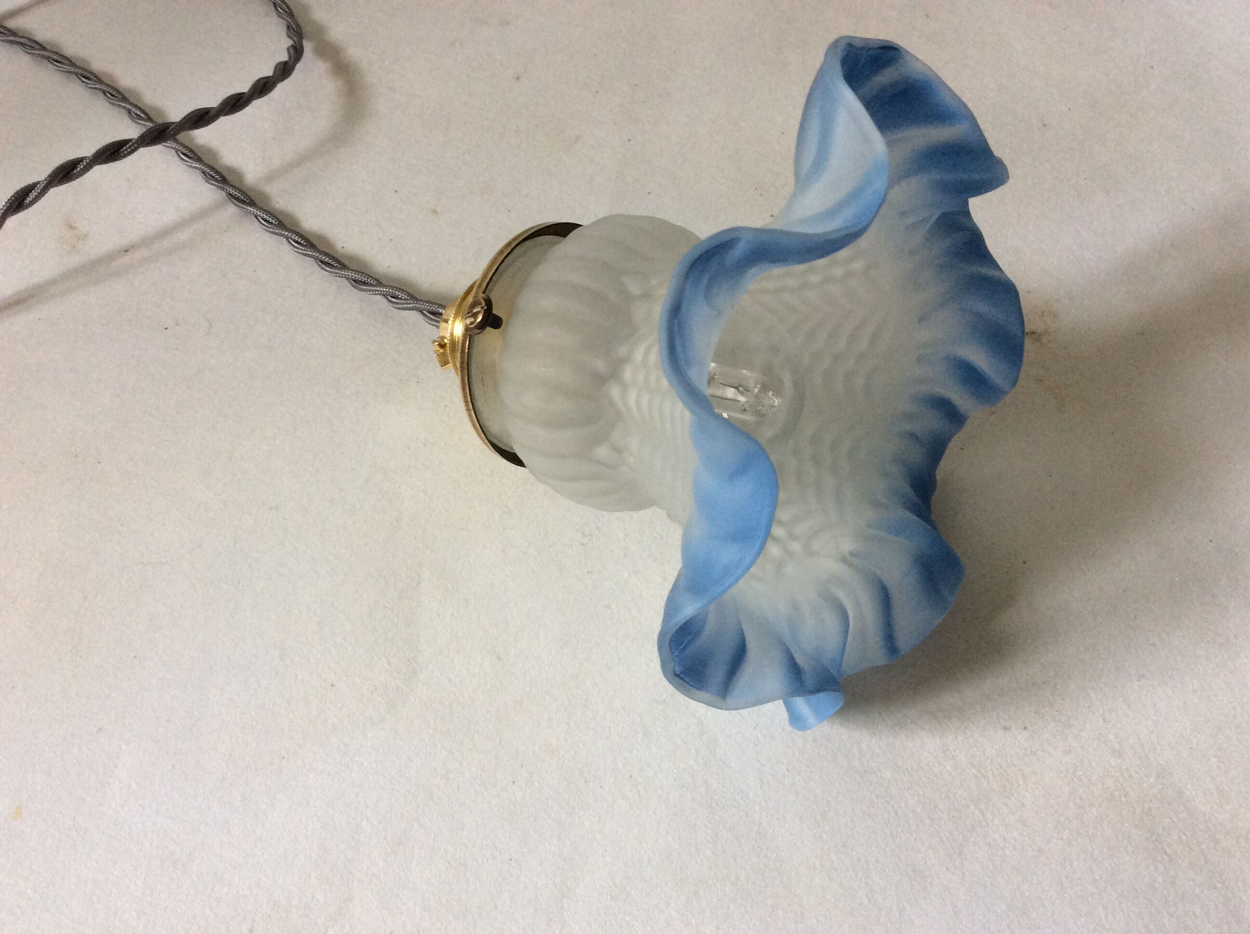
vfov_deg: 44.1
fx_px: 1154
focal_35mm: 32
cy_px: 467
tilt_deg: -59.1
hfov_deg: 56.9
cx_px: 625
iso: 80
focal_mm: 3.3
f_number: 2.4
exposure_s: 1/25
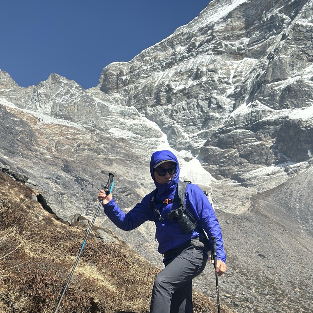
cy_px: 205
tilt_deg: +13.6
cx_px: 156
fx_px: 583
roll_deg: -0.7
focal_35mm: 57
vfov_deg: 29.9
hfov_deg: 30.0
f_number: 1.78
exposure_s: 1/5556
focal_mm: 6.86
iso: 100
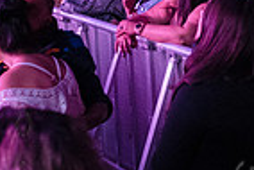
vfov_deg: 12.9
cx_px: 368
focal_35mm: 98
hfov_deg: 18.6
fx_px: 692
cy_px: -123
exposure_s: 1/125
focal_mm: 24
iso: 5000
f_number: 3.2
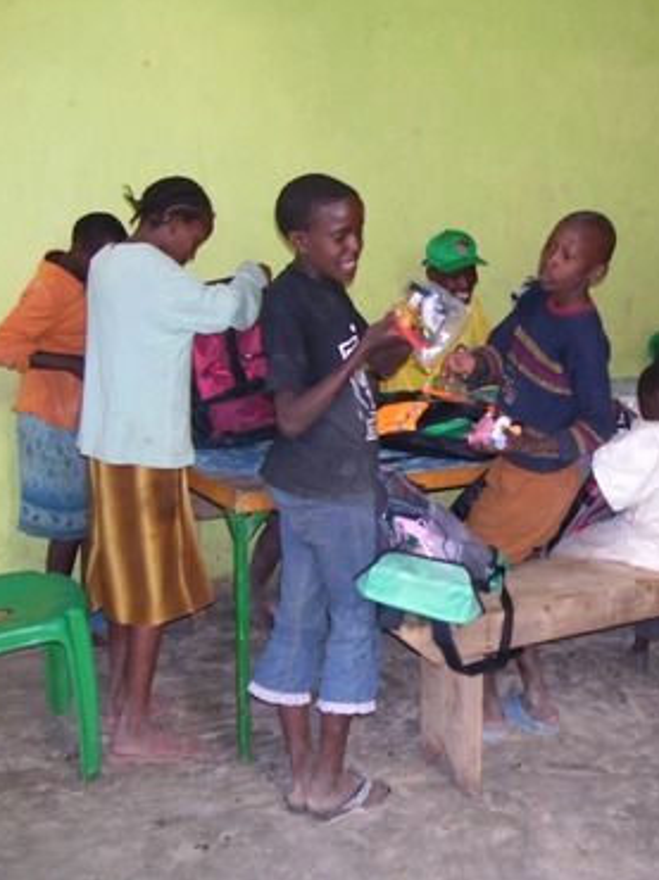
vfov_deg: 41.3
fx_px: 1169
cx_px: 545
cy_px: 439
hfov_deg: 30.6
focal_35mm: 46
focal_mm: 5.6
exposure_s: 1/60
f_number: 2.7
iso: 125
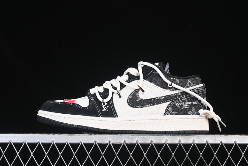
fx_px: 517
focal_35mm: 75
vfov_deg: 18.2
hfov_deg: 27.0
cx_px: 124
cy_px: 83
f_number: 6.3
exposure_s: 1/60
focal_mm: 50
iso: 160
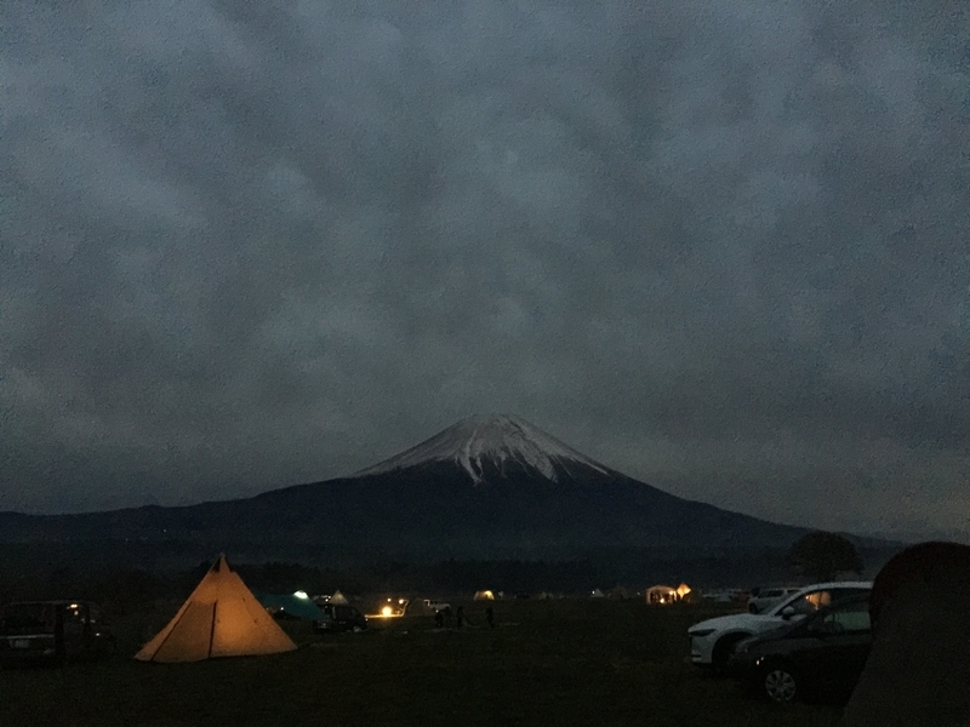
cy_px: 364
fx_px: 813
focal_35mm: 29
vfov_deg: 48.2
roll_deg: +0.4
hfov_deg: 61.7
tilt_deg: +13.6
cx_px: 485
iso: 500
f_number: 2.2
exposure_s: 1/4
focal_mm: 4.15
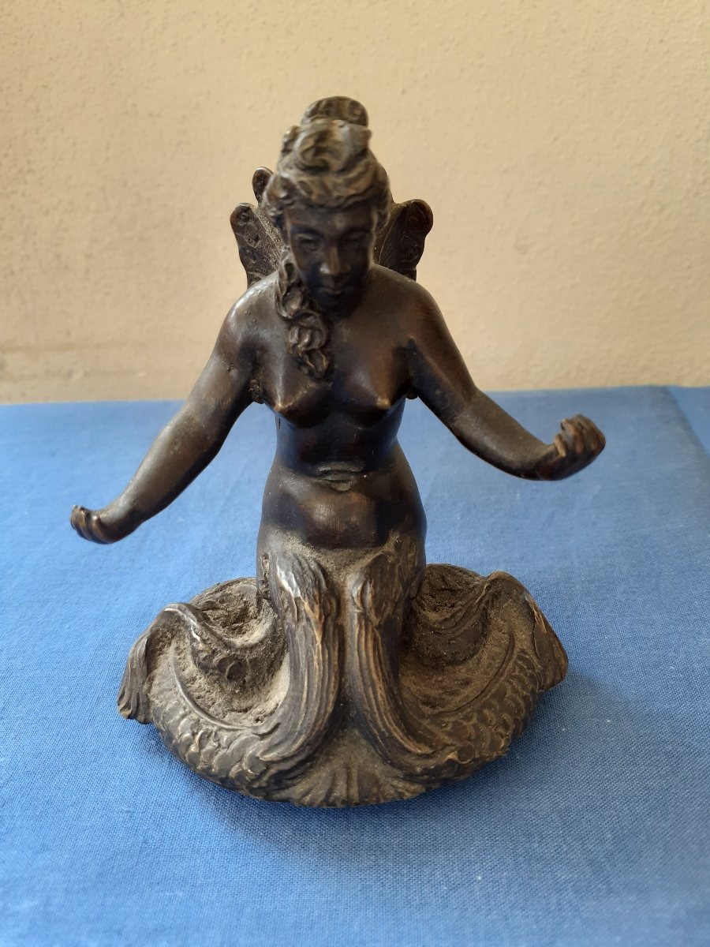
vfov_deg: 65.3
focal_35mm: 27
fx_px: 738
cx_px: 355
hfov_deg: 51.4
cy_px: 474
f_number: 1.9
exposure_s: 1/100
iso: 80
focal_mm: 3.6
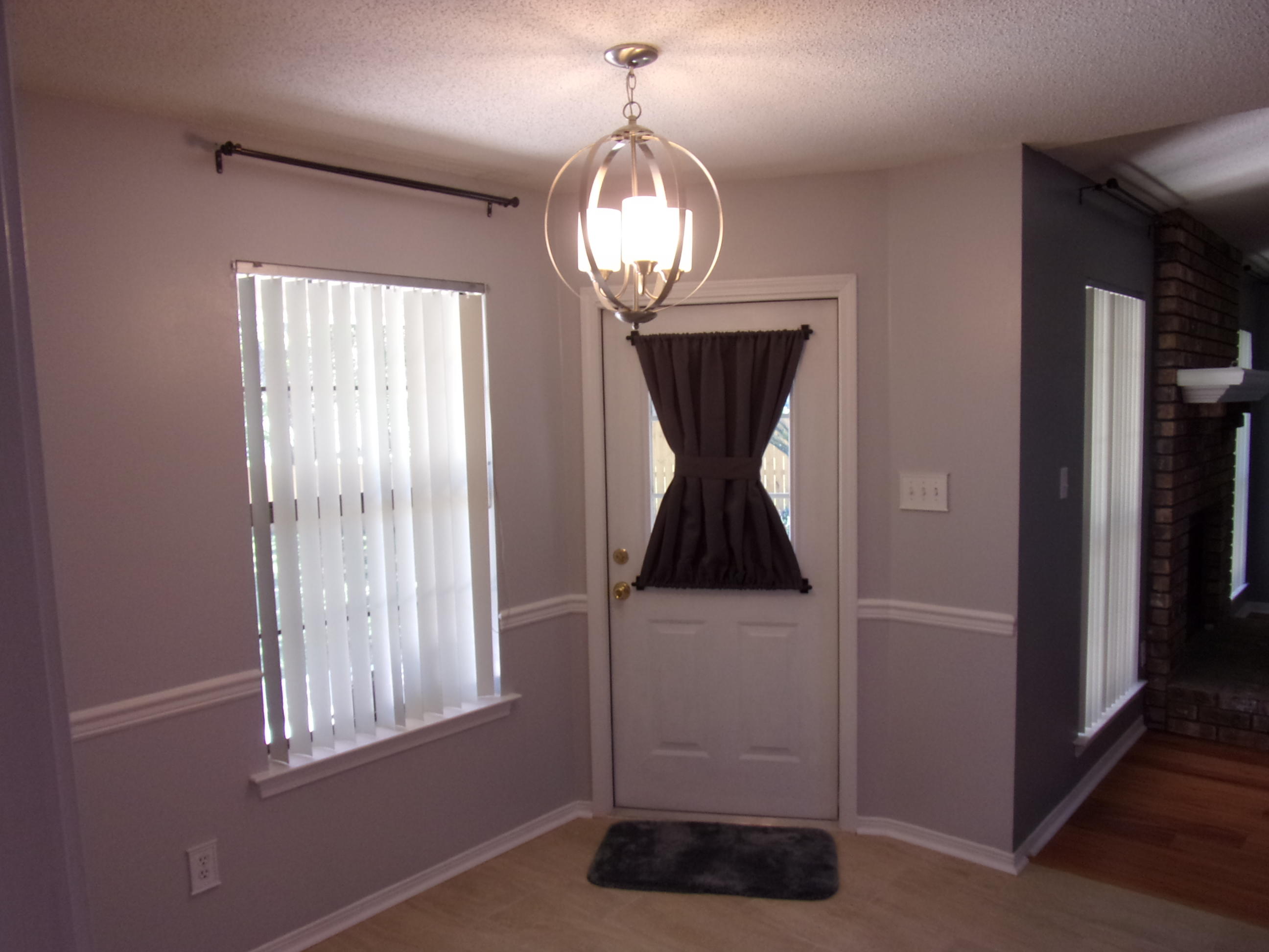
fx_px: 880
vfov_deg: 56.8
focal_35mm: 24
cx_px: 634
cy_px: 476
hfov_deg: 71.6
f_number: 3.3
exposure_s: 1/34
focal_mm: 4.3
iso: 98
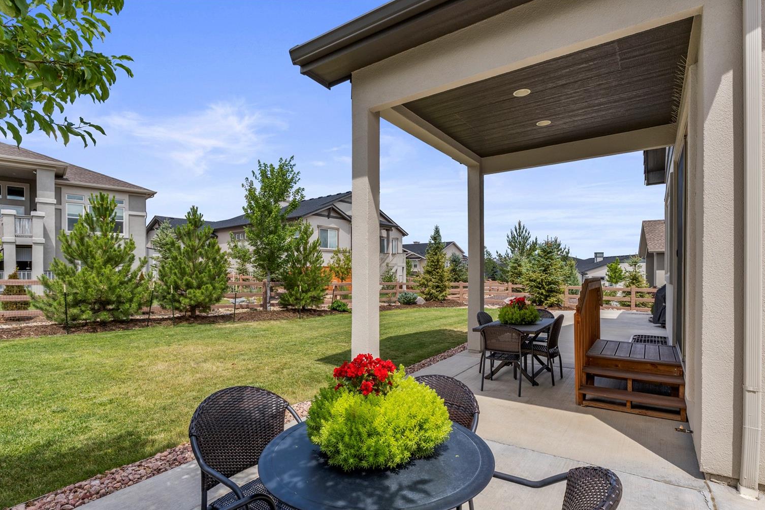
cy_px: 269
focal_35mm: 18
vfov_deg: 67.8
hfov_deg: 90.5
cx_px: 374
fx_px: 379
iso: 125
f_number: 8
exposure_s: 1/250
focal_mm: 11.2
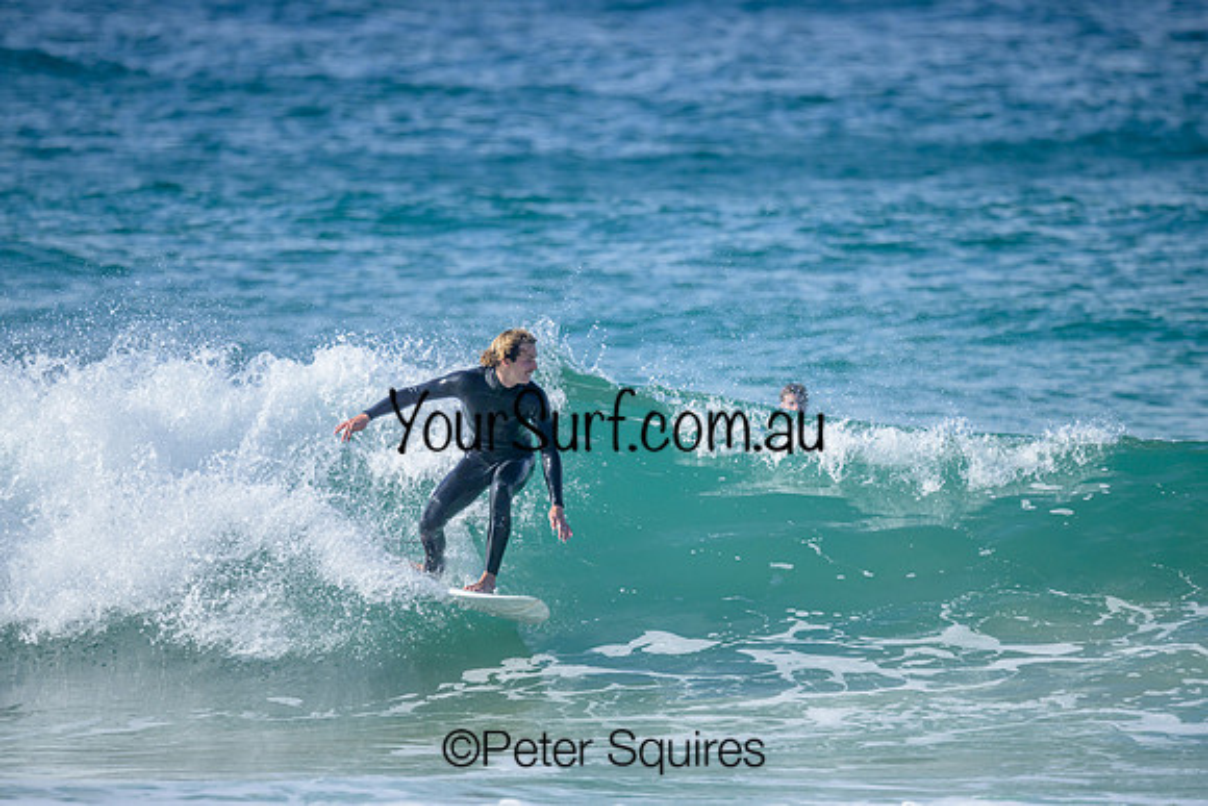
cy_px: 403
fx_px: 26849
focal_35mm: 800
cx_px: 604
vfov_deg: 1.7
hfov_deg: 2.6
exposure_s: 1/2500
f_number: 6.3
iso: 500
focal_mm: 800
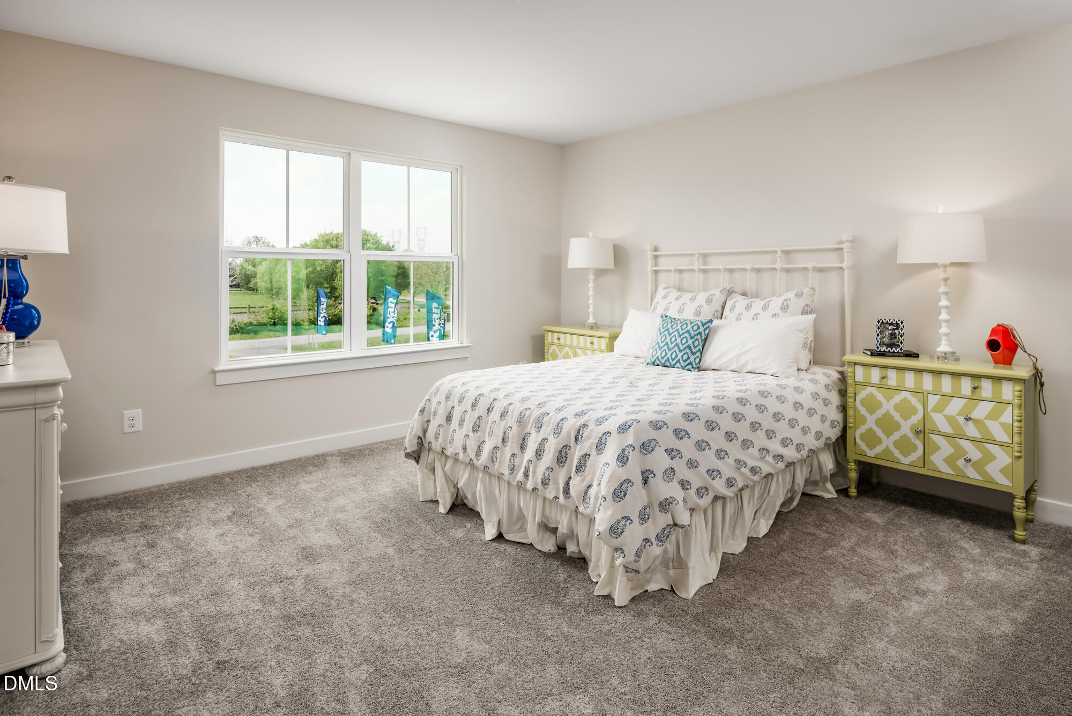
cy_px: 358
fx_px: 566
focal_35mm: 19
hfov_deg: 86.9
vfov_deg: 64.6
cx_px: 536
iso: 200
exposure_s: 1/125
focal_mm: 19
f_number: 8
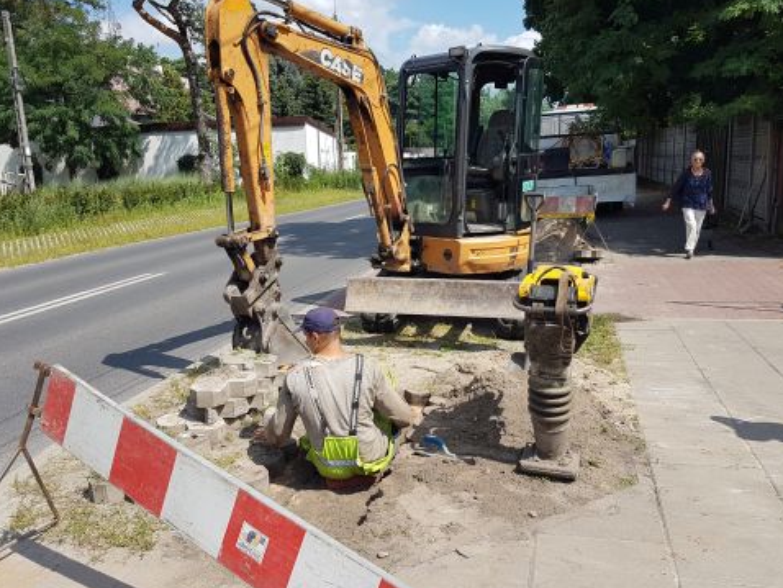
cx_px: 376
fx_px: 656
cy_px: 287
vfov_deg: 48.3
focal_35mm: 29
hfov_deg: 61.6
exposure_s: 1/1736
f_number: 1.7
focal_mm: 4.2
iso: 40
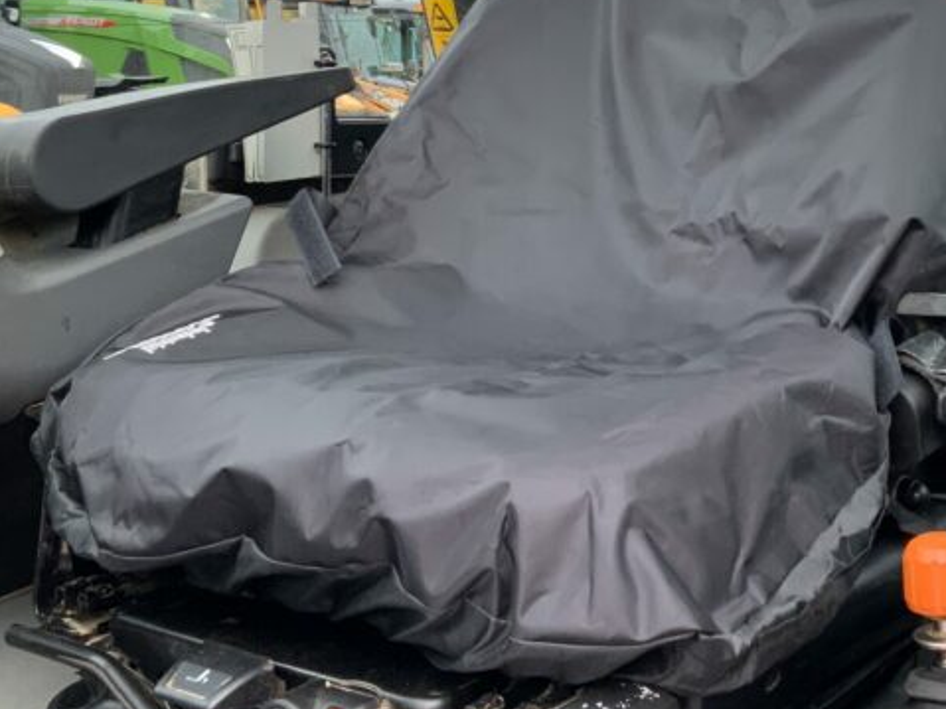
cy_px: 130
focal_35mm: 62
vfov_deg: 23.3
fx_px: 1694
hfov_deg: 30.9
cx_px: 662
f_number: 1.8
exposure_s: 1/300
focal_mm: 3
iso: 16
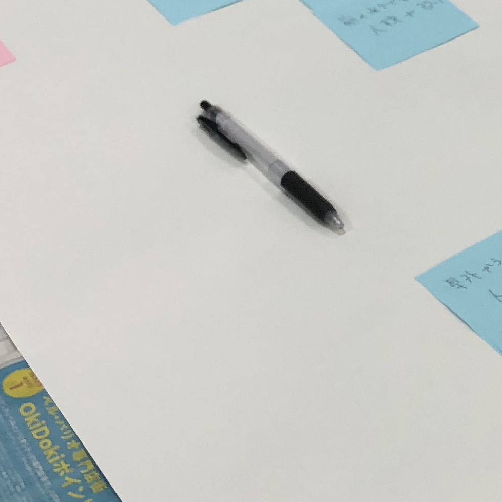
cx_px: 672
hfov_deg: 16.1
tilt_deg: -44.5
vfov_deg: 17.1
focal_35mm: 102
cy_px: 248
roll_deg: +0.6
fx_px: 1674
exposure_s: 1/120
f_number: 1.8
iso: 50
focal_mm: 3.99
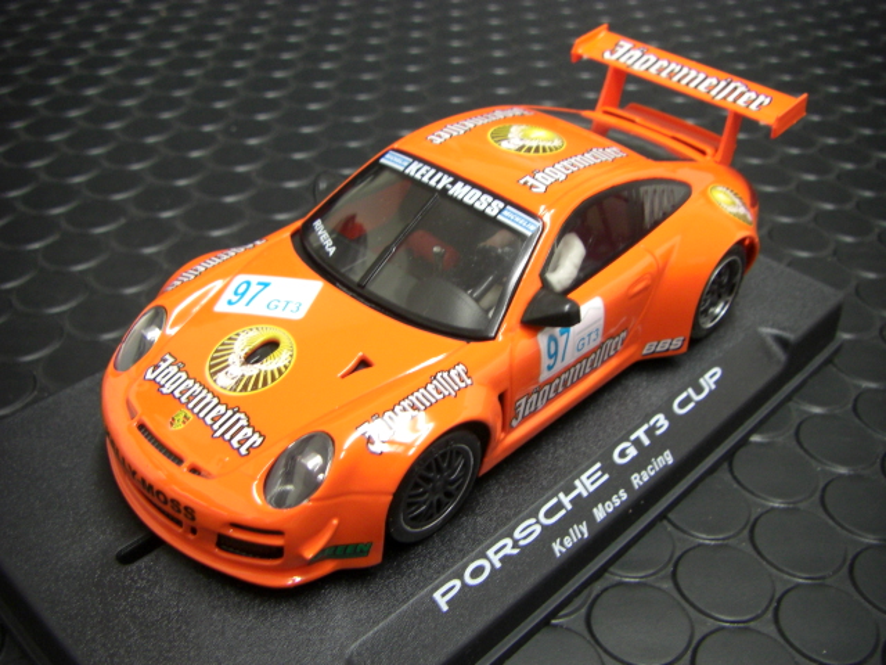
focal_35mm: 38
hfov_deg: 49.0
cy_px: 332
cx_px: 443
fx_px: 973
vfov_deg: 37.7
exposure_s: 1/15
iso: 200
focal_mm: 6.3
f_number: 3.4
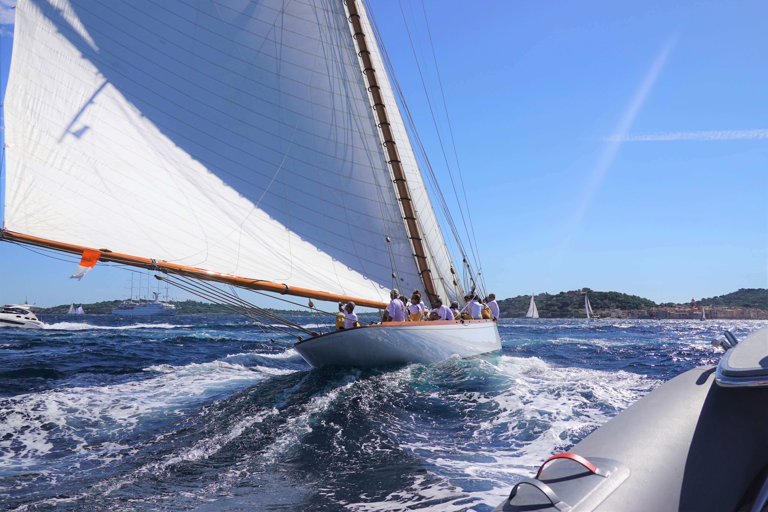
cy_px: 256
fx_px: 789
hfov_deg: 51.9
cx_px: 384
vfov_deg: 35.9
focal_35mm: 37
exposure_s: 1/2000
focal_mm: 13.84
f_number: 4
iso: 100
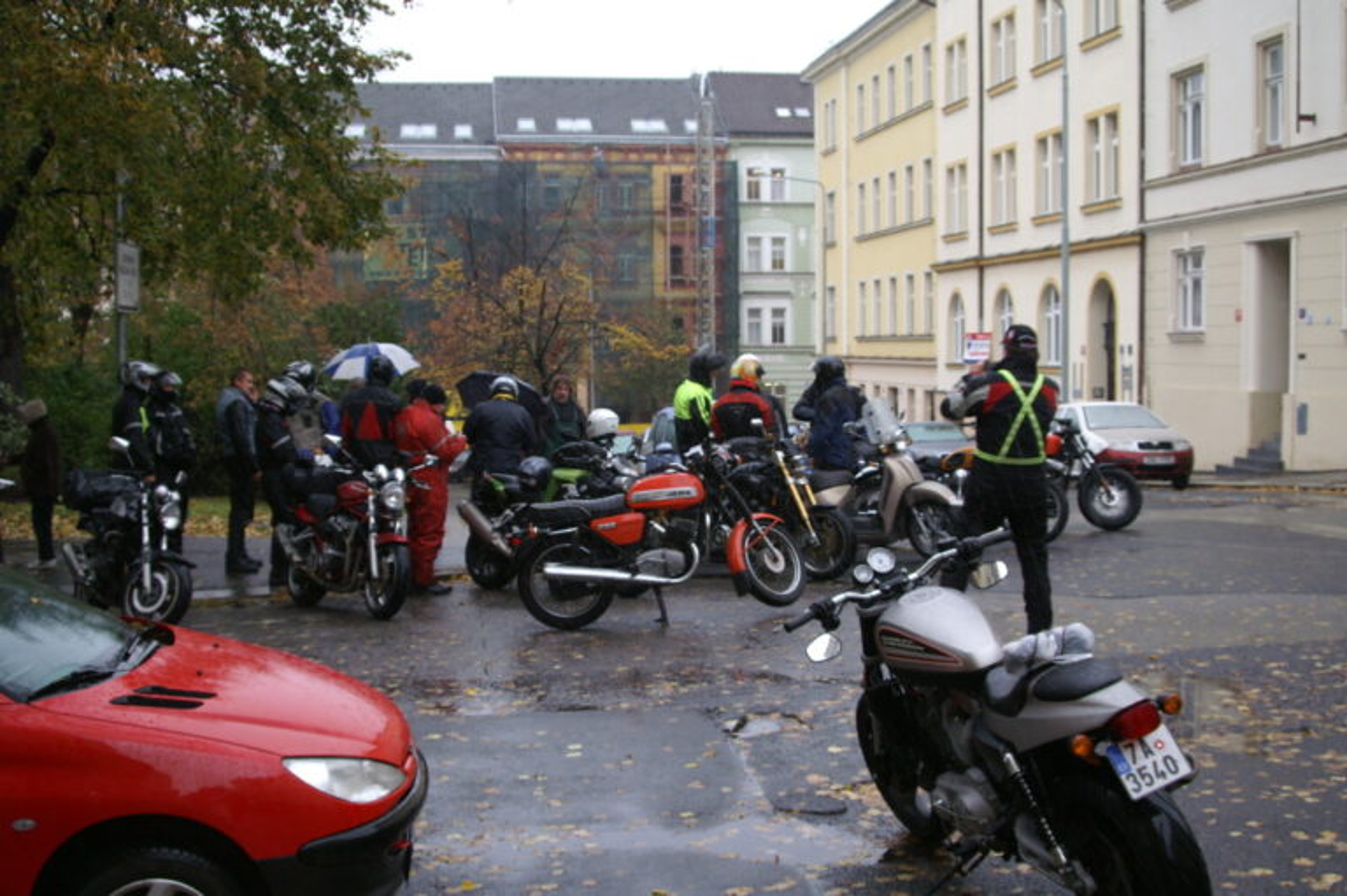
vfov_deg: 31.9
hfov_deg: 46.4
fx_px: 1570
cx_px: 674
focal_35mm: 42
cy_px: 448
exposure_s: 1/60
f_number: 5.6
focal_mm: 28
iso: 400
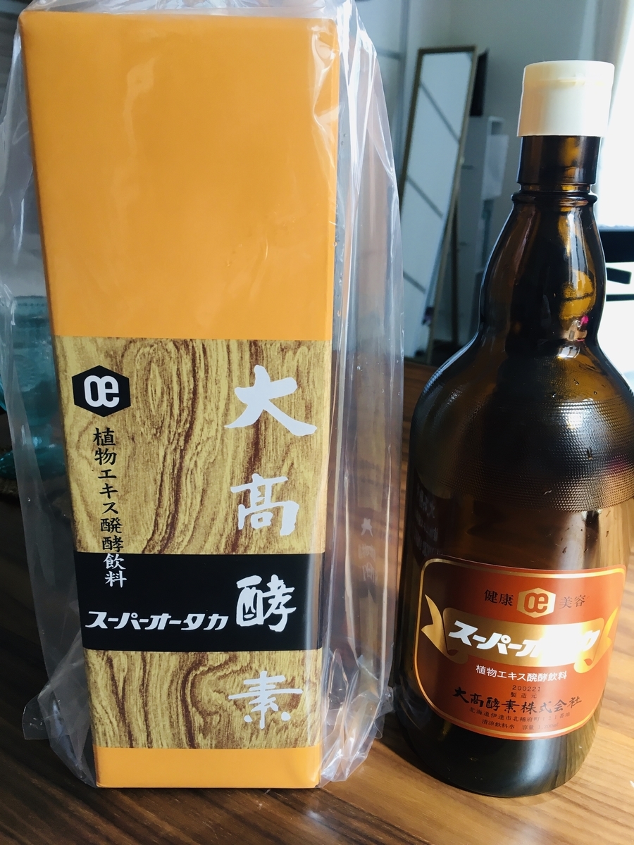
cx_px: 317
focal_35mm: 29
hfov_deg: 48.2
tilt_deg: -20.4
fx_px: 708
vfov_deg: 61.7
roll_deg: -0.8
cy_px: 422
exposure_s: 1/30
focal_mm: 4.15
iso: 50
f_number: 2.2
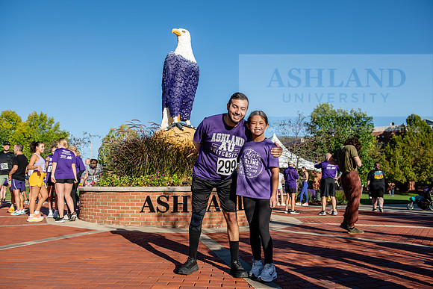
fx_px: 385
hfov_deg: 58.7
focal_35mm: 32
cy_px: 144
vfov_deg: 41.1
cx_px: 216
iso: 64
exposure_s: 1/400
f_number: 4.5
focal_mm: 32
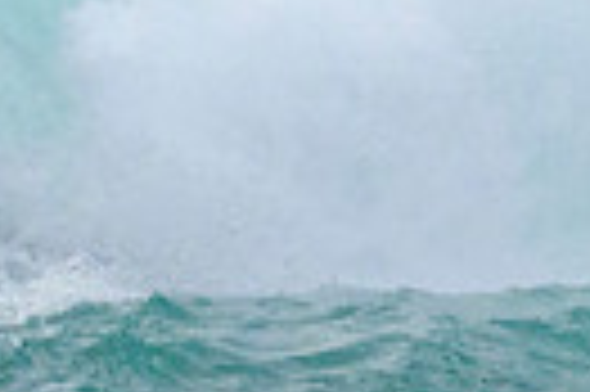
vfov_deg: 0.3
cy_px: 65
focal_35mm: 4885
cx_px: -496
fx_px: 79960
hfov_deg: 0.4
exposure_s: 1/2000
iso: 2500
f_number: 11
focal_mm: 800
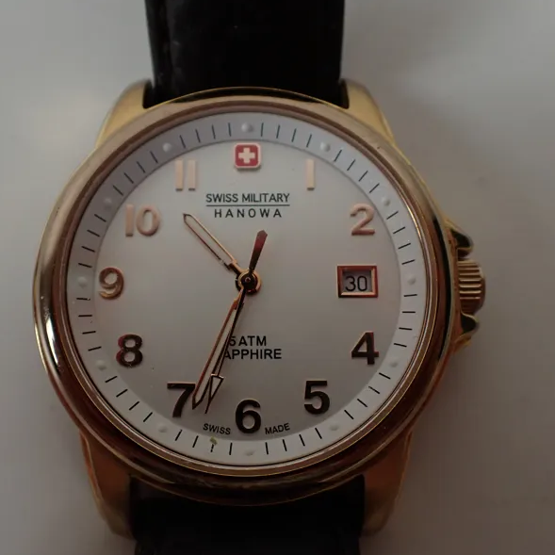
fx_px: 653
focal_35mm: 36
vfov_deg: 46.0
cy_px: 278
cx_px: 256
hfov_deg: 46.0
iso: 320
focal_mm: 5.4
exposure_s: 1/125
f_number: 2.3
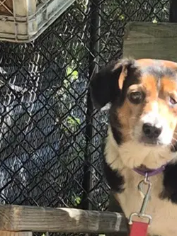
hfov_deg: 20.4
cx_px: 191
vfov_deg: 28.1
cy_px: 145
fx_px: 470
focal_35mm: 69
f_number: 1.8
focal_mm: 5.4
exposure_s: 1/357
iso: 25
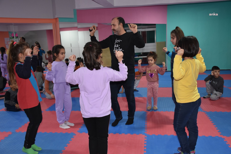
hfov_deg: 55.1
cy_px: 77
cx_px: 116
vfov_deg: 38.4
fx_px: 221
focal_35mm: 34
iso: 1250
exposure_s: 1/60
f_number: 3.8
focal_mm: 23
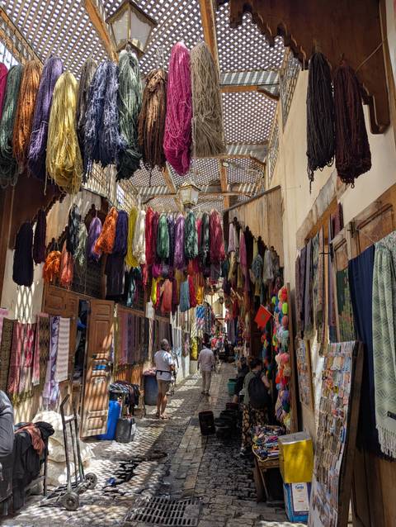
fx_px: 365
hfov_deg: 56.9
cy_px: 264
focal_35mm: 24
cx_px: 198
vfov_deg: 71.5
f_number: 1.85
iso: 37
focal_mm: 6.81
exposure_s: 1/275
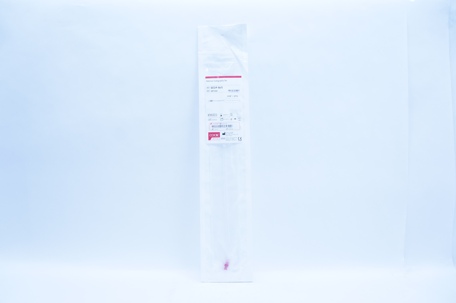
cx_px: 228
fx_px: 342
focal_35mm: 27
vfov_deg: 47.8
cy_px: 152
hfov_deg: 67.4
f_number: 5.6
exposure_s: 1/125
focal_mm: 18
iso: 800
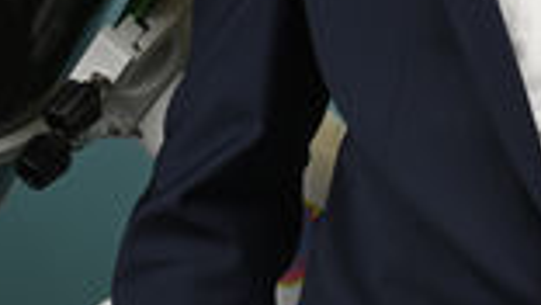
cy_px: -364
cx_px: 381
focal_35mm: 167
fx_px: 2397
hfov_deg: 12.8
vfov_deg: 7.0
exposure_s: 1/160
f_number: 8
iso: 1000
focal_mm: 40
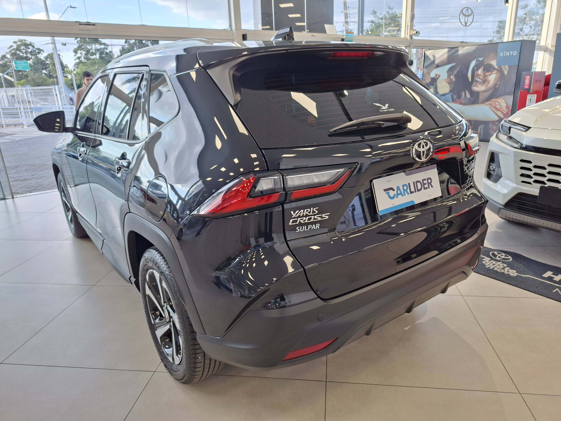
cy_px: 210
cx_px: 280
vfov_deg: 58.9
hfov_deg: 73.9
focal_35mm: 23
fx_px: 373
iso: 100
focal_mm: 5.54
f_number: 1.8
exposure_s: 1/120
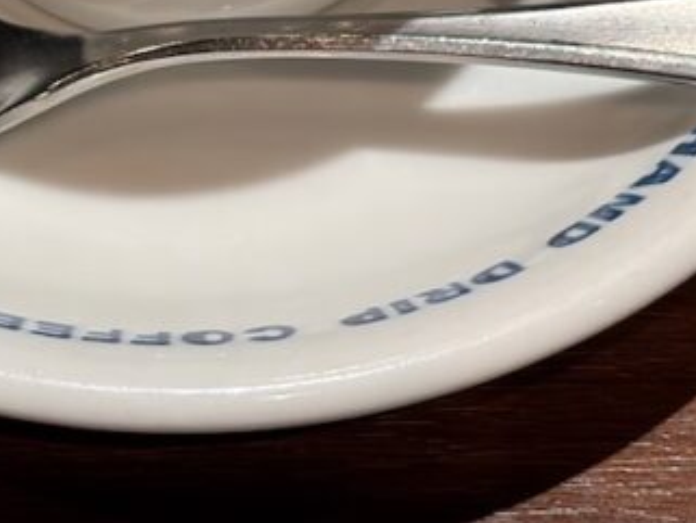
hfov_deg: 11.9
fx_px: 3339
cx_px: 234
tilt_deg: -51.8
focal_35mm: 166
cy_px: -273
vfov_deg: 8.7
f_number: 1.6
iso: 50
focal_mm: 5.96
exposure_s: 1/50
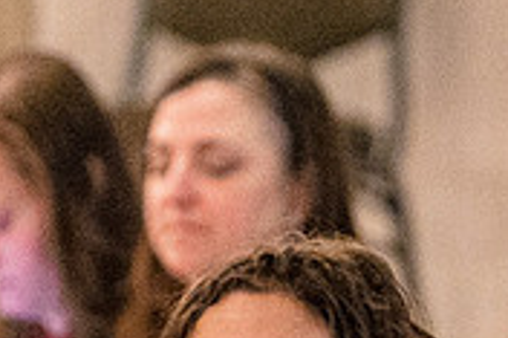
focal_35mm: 990
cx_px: 92
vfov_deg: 1.4
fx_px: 13957
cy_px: 521
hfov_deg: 2.1
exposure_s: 1/100
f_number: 4
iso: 6400
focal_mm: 200
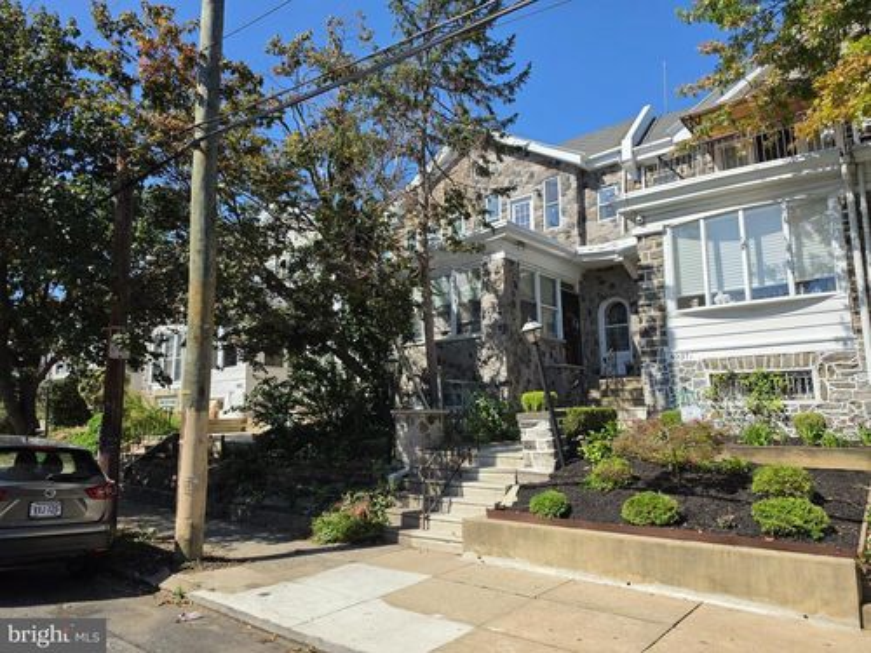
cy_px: 326
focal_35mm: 23
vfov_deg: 58.9
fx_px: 579
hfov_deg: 73.9
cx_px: 436
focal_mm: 6.5
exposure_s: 1/6806
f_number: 1.4
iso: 64
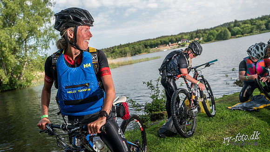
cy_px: 97
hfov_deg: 64.8
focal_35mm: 29
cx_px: 93
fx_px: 207
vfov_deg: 40.0
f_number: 3.5
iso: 400
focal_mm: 21
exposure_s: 1/1250
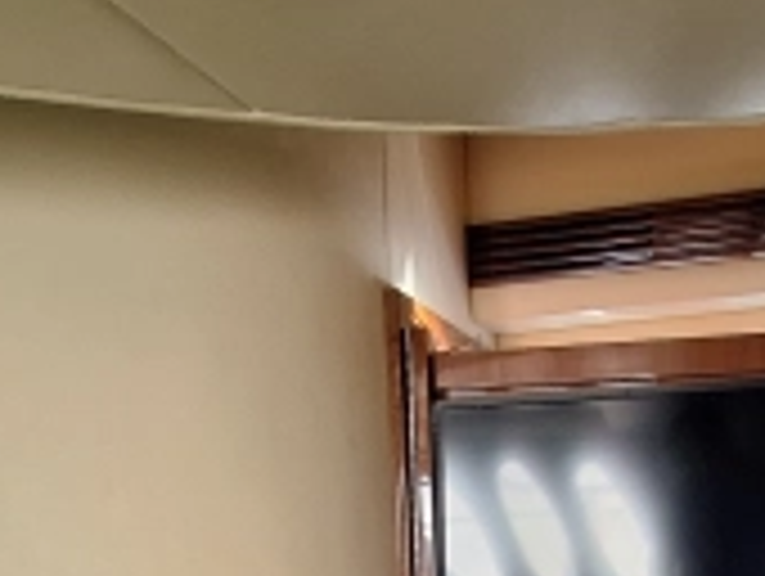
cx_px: 432
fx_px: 929
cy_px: 920
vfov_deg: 24.4
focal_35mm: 42
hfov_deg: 44.6
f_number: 2.2
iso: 200
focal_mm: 1.74
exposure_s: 1/50
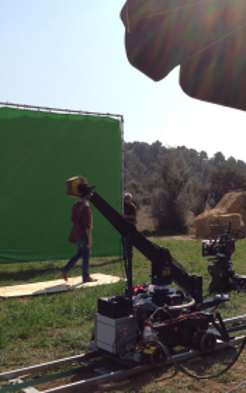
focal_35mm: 53
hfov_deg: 24.1
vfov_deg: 38.2
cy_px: 205
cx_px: 194
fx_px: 569
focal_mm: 4.28
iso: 64
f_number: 2.4
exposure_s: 1/2208
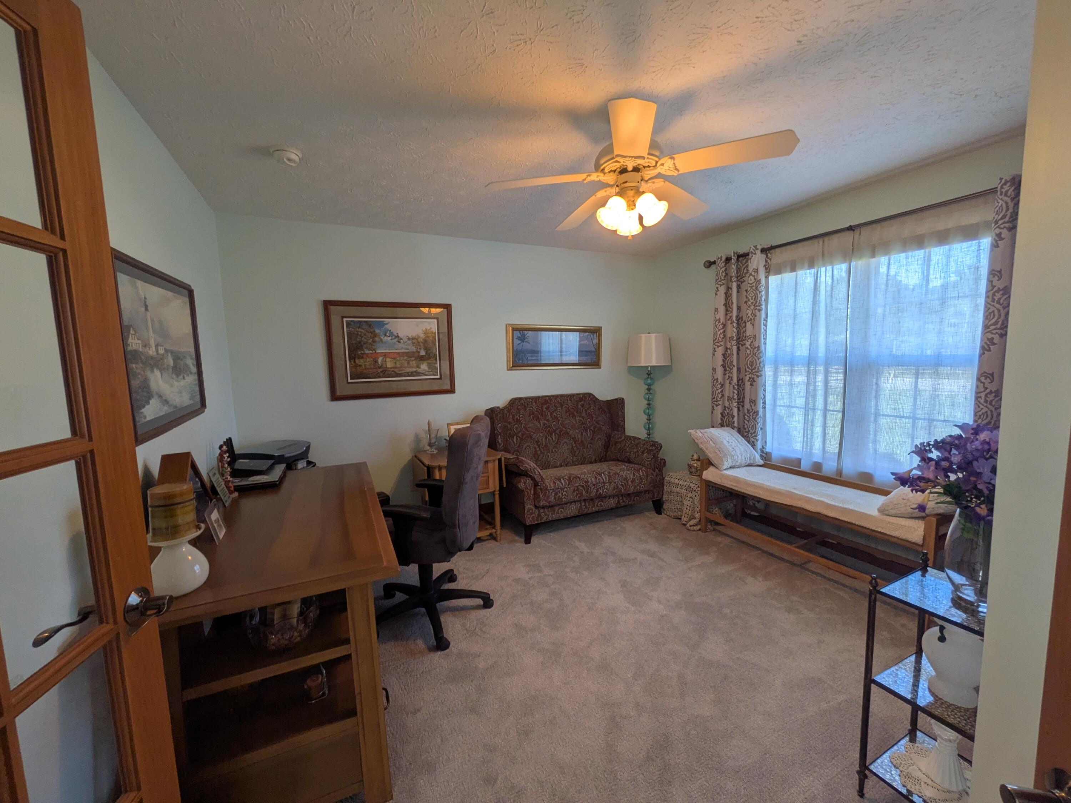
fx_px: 433
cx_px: 536
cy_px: 402
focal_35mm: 14
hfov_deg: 102.1
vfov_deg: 85.7
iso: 69
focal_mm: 1.83
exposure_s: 1/120
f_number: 2.2
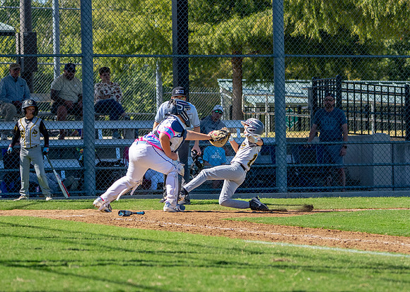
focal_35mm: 231
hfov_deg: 8.7
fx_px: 2685
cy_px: 148
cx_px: 256
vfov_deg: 6.2
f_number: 5
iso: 800
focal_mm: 123
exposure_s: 1/4000
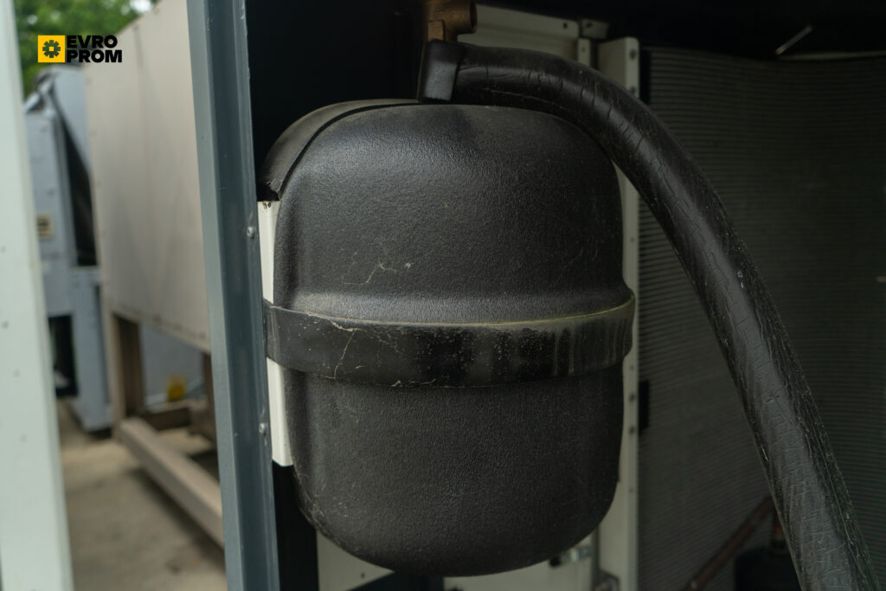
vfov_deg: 45.0
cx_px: 443
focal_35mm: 29
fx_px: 714
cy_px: 296
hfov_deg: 63.7
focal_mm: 29
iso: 500
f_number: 4.5
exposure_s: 1/200
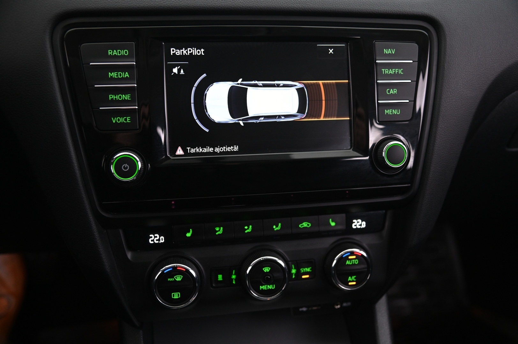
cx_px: 259
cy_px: 172
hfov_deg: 54.5
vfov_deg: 37.8
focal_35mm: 35
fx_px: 503
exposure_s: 1/13
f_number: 4
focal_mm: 35
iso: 2000
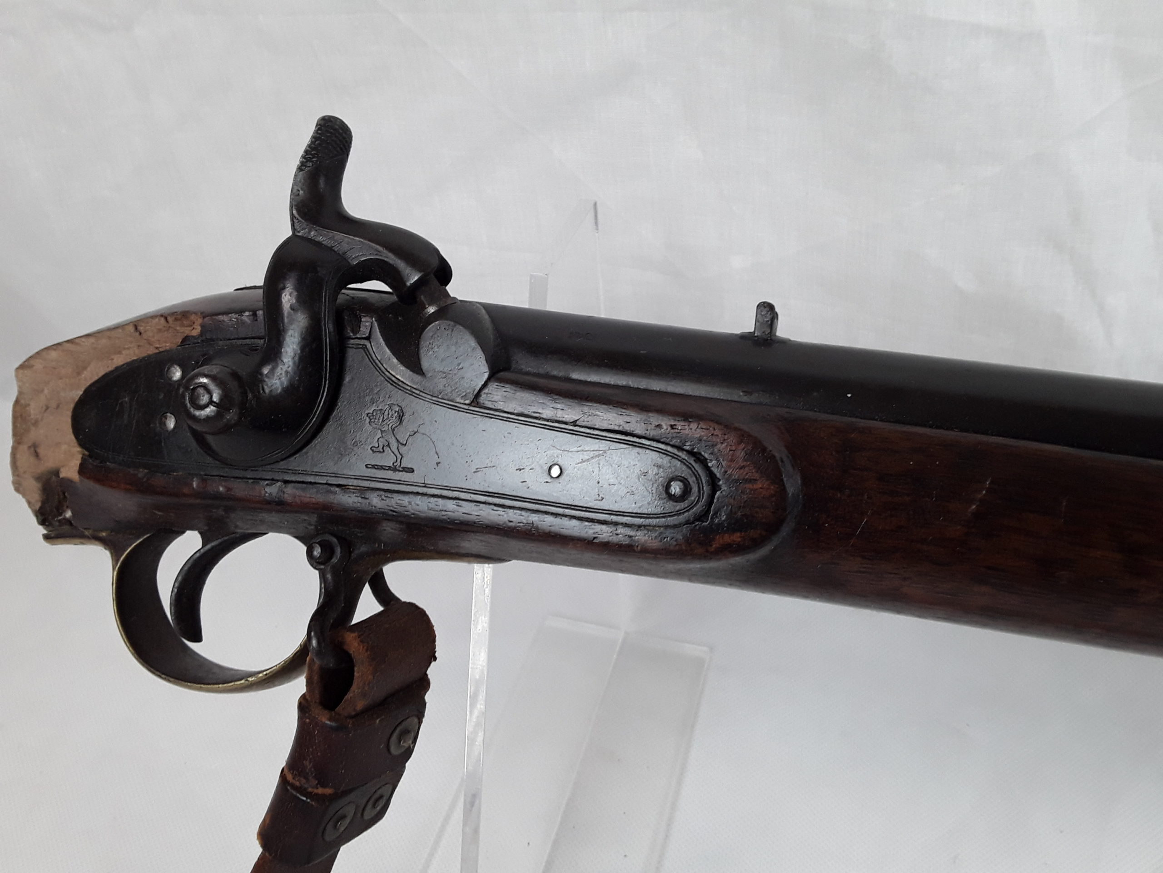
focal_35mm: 27
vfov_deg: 51.4
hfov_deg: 65.3
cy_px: 436
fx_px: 907
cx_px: 582
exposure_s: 1/50
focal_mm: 2.91
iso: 50
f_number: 1.9
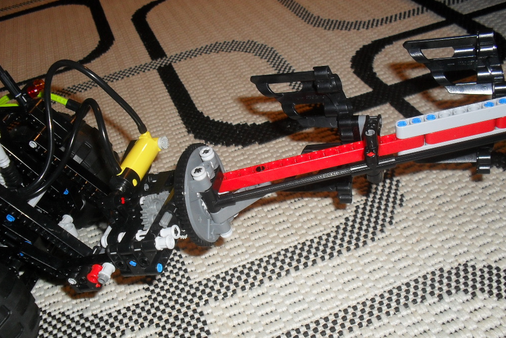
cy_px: 191
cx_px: 251
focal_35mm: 37
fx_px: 520
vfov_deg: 35.9
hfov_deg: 51.9
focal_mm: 6.3
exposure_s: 1/45
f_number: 3.2
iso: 200
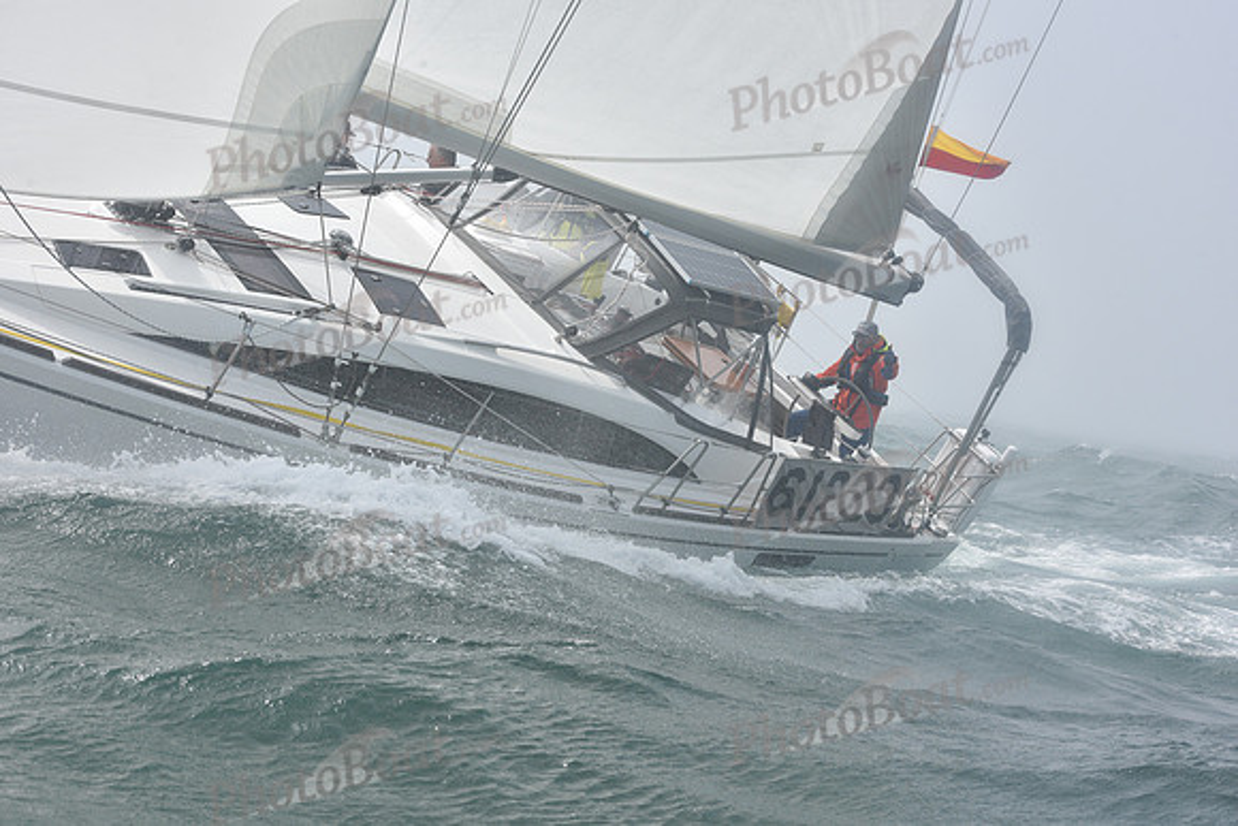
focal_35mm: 75
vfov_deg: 18.2
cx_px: 619
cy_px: 413
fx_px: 2580
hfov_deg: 27.0
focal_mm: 75
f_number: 11
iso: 320
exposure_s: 1/800
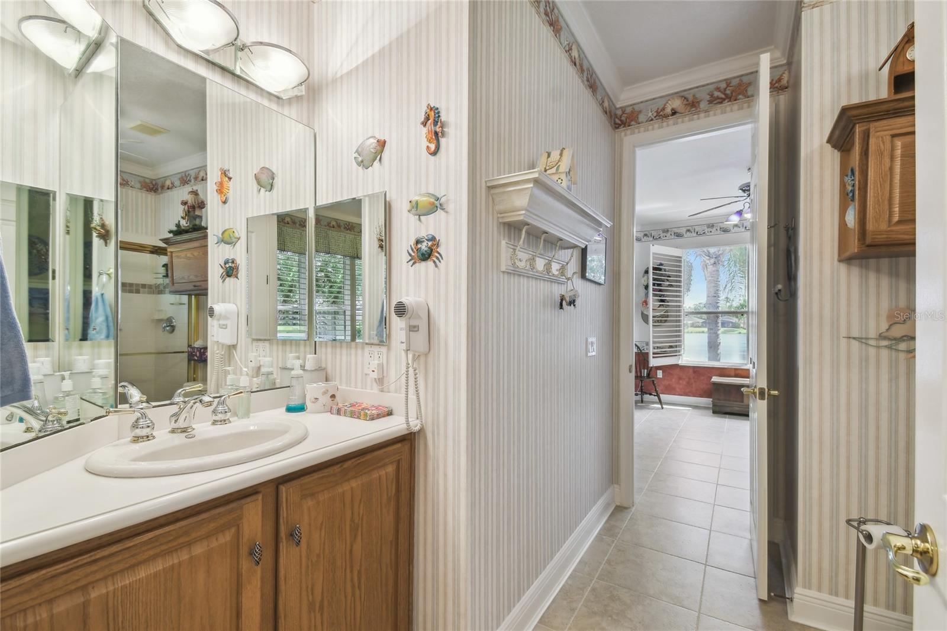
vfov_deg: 77.3
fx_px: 394
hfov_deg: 100.4
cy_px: 316
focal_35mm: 15
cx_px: 474
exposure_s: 1/20
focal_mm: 10
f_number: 7.1
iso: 100
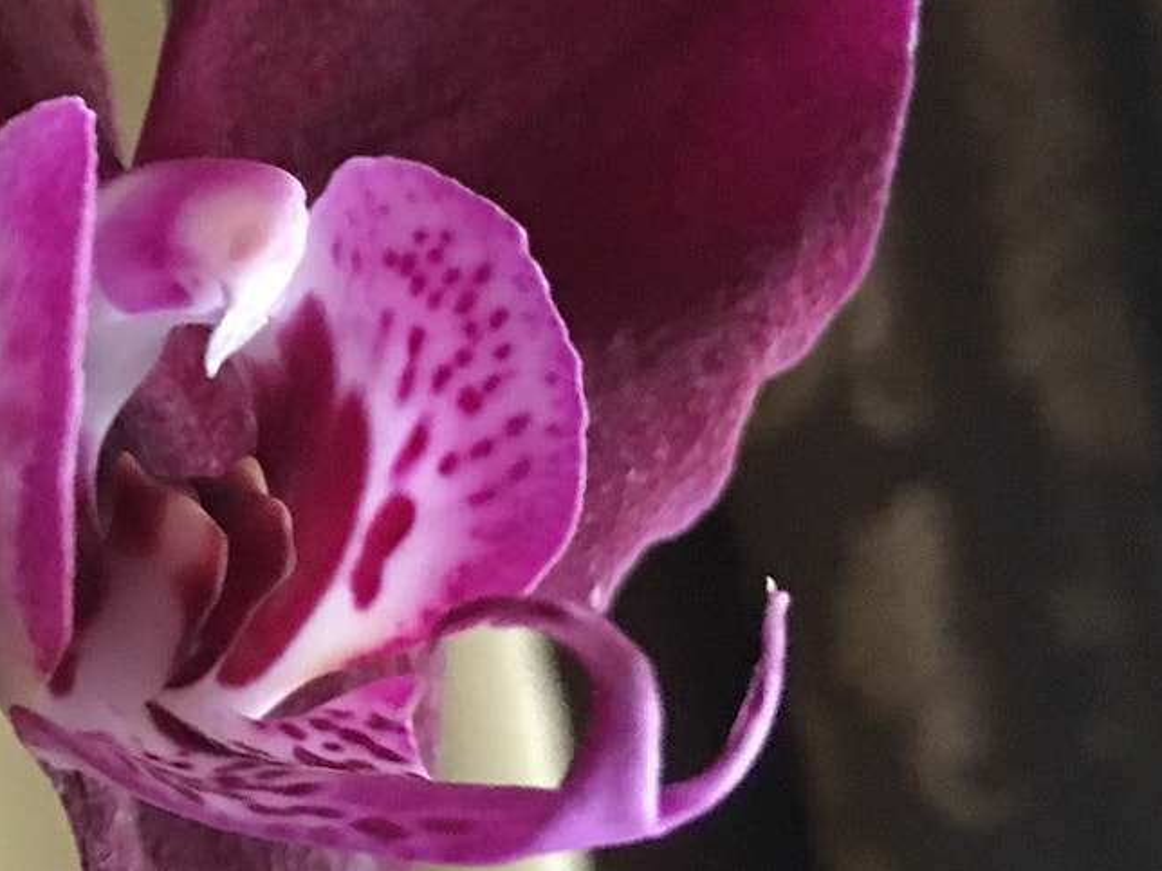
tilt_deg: +16.7
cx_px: -32
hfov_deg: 25.5
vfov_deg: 20.4
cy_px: 344
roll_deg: +2.4
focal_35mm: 72
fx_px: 2417
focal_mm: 4.15
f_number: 2.2
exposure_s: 1/4
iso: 100
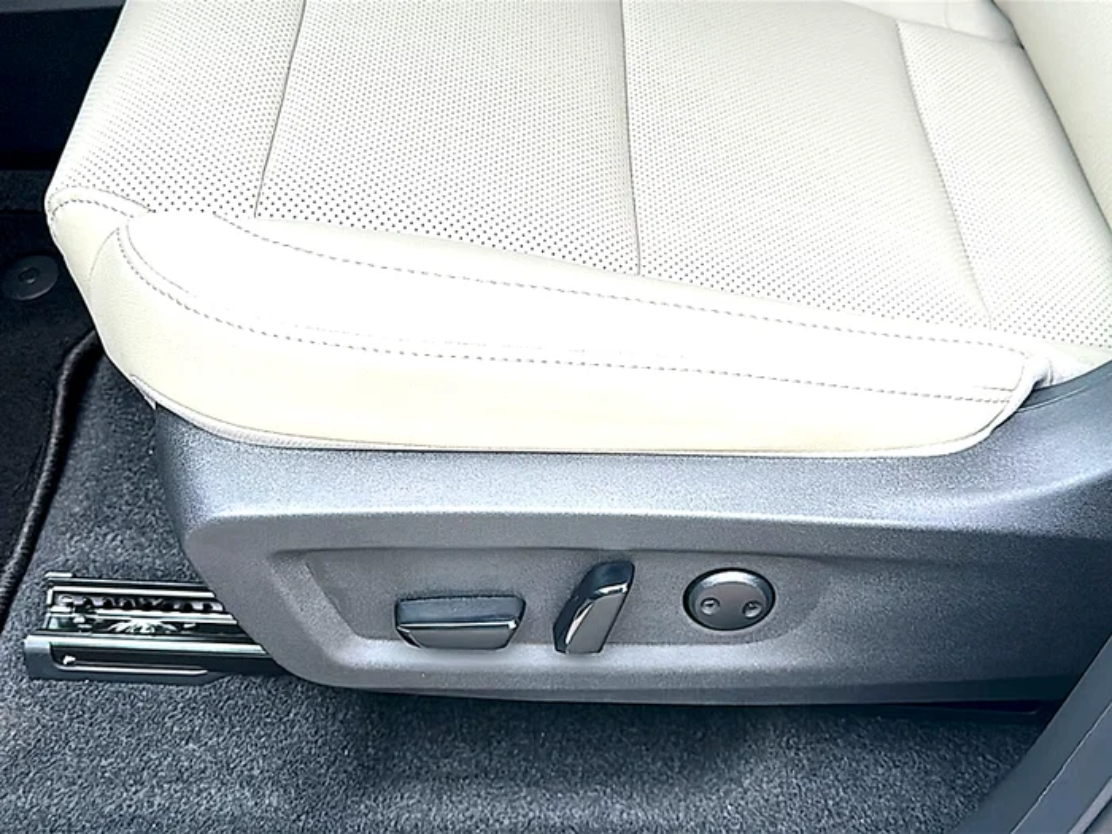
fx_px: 1189
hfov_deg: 50.1
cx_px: 556
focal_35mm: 37
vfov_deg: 38.7
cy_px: 417
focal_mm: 6.86
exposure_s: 1/639
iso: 80
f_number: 1.78
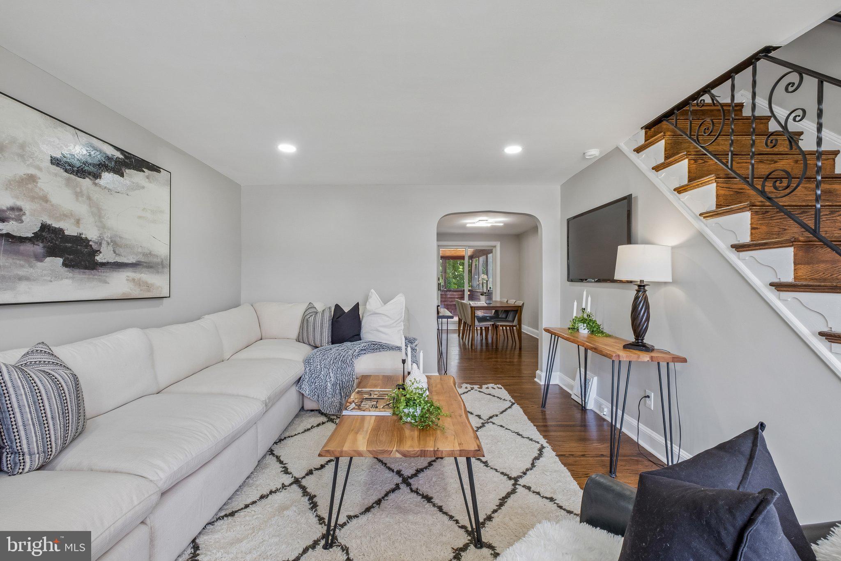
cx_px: 420
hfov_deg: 100.4
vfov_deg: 77.3
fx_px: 350
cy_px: 280
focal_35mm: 15
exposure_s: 1/10
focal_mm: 10
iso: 250
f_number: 8
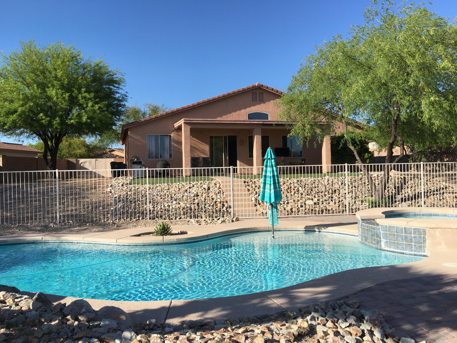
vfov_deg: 48.2
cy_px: 172
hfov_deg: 61.7
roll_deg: +1.4
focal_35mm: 29
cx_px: 228
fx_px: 383
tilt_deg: +0.6
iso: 25
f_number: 2.2
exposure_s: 1/1425
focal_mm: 4.15
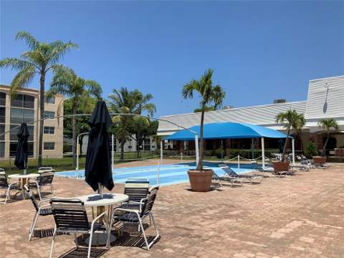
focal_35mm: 29
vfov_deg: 48.2
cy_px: 129
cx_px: 172
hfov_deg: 61.7
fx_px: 288
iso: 20
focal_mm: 3
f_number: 1.8
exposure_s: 1/3322
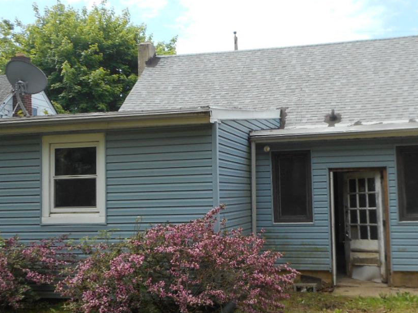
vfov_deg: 32.9
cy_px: 163
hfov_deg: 42.8
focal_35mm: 44
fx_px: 531
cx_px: 244
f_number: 3.7
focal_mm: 4.5
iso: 80
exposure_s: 1/400
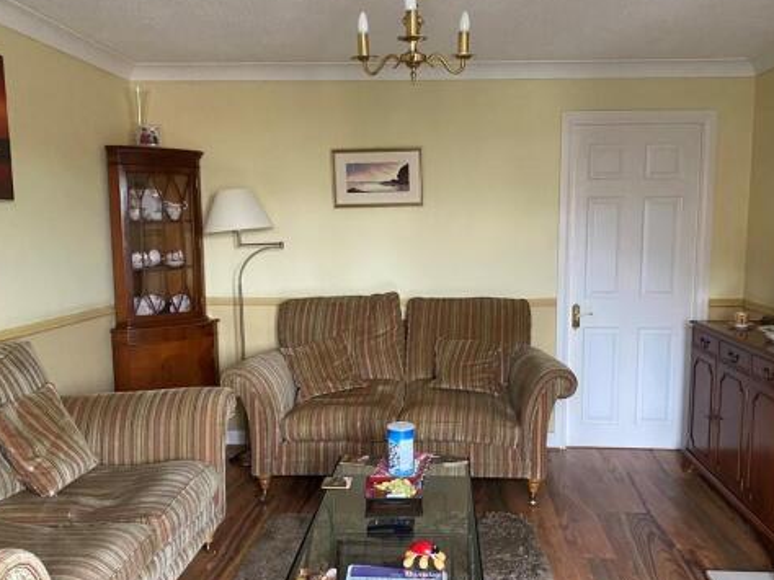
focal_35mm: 32
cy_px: 306
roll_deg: +0.4
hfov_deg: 56.7
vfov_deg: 44.1
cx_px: 429
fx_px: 715
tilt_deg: -7.3
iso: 640
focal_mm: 4.25
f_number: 1.8
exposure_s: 1/36
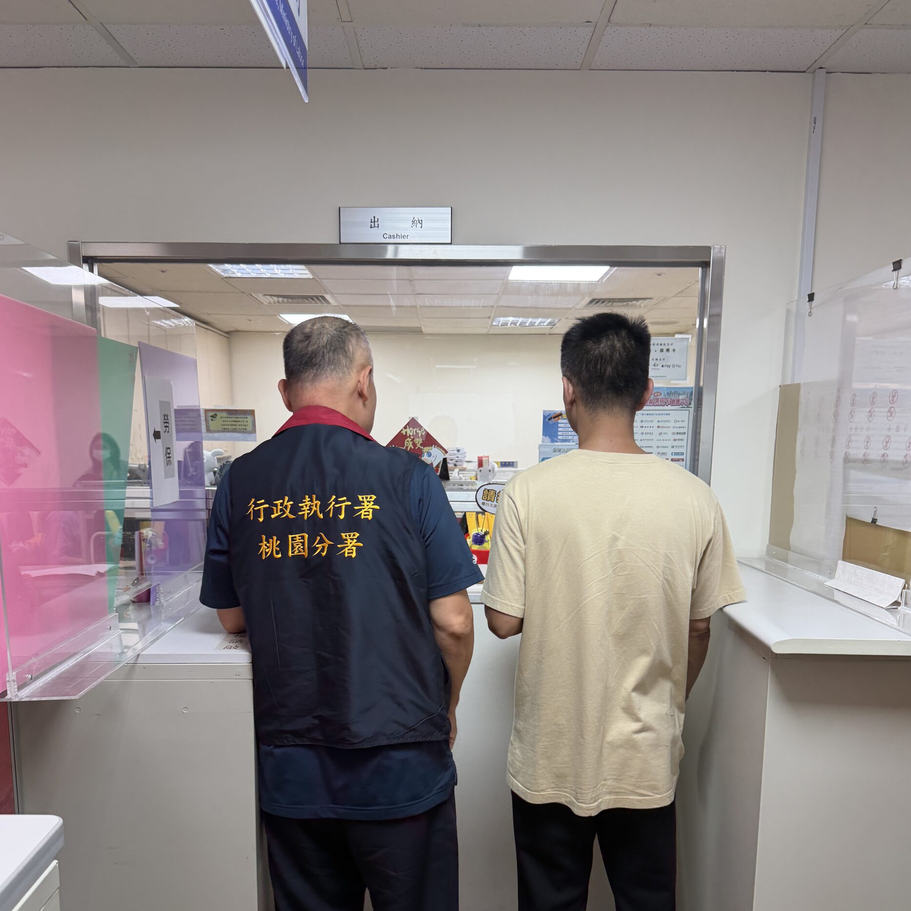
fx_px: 863
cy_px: 568
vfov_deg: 55.0
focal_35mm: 29
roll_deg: +0.0
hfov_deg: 55.6
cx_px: 452
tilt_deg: -9.8
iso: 200
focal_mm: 6.76
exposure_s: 1/120
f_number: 1.78
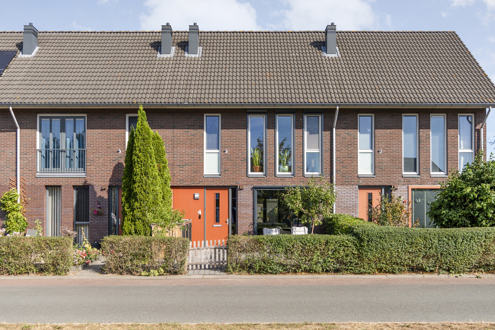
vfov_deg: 42.3
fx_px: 426
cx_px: 248
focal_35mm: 31
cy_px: 165
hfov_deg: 60.3
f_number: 2.8
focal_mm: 21
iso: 200
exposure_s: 1/1600
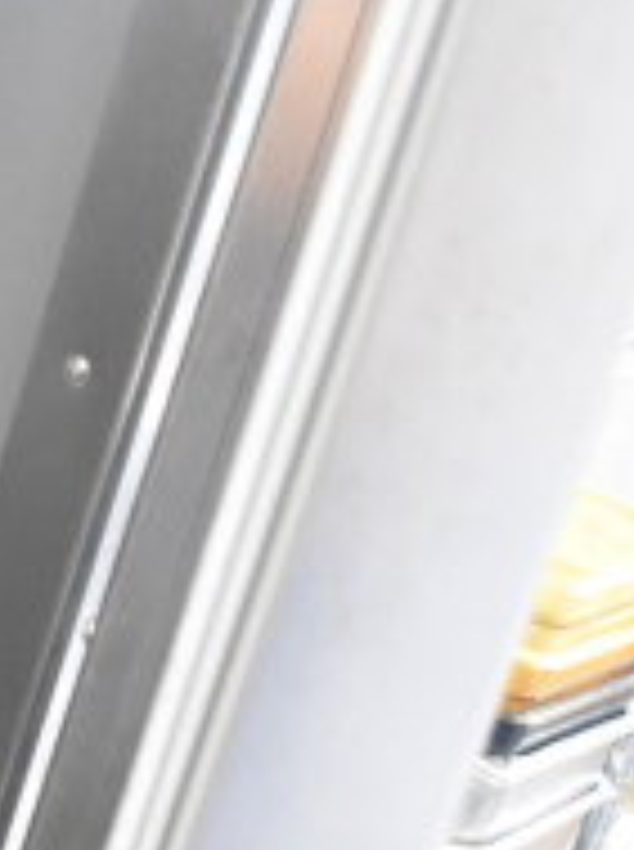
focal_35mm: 126
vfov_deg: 15.4
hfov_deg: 11.0
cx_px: -508
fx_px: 3087
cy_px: 825
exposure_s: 1/30
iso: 3600
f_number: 3.5
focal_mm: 18
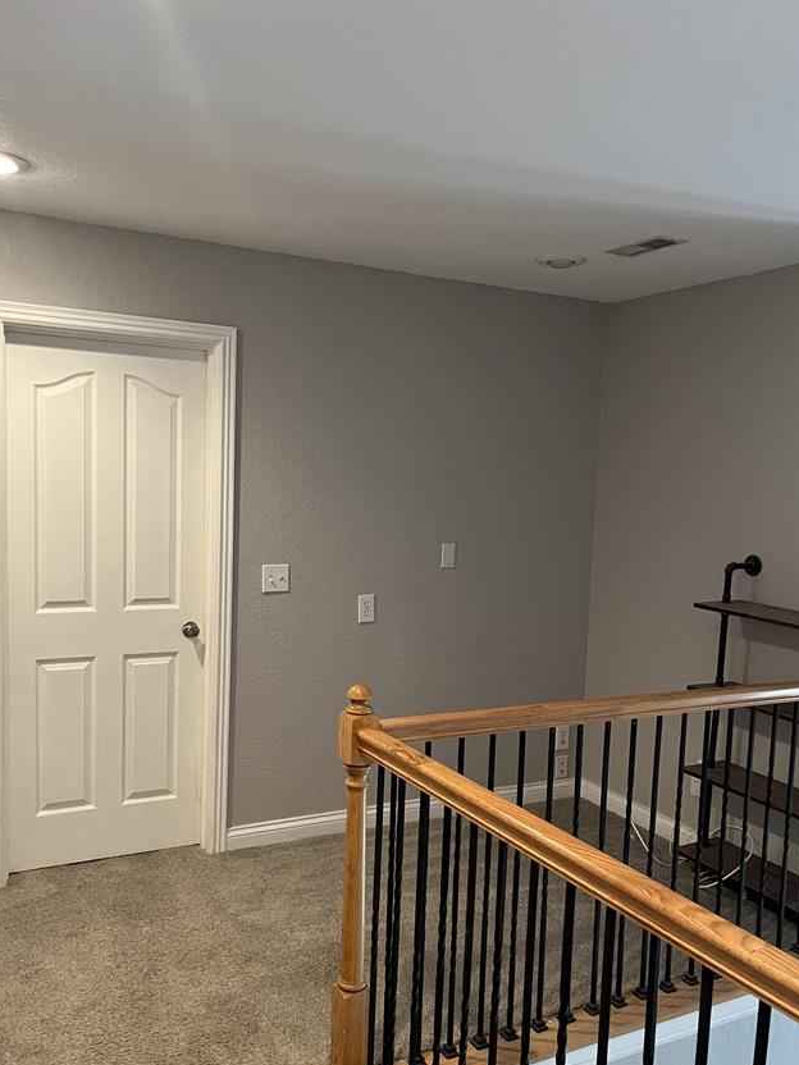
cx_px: 374
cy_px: 572
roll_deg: -0.9
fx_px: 923
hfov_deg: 46.8
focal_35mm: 30
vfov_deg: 59.9
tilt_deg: -6.8
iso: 250
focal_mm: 5.1
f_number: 1.6
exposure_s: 1/60
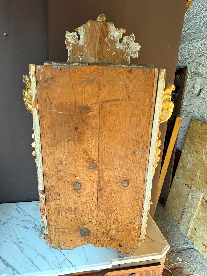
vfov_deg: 71.6
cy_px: 138
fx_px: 191
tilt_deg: -17.2
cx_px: 104
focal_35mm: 24
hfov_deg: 56.8
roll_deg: -3.8
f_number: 1.78
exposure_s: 1/39
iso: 1000
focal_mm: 6.76
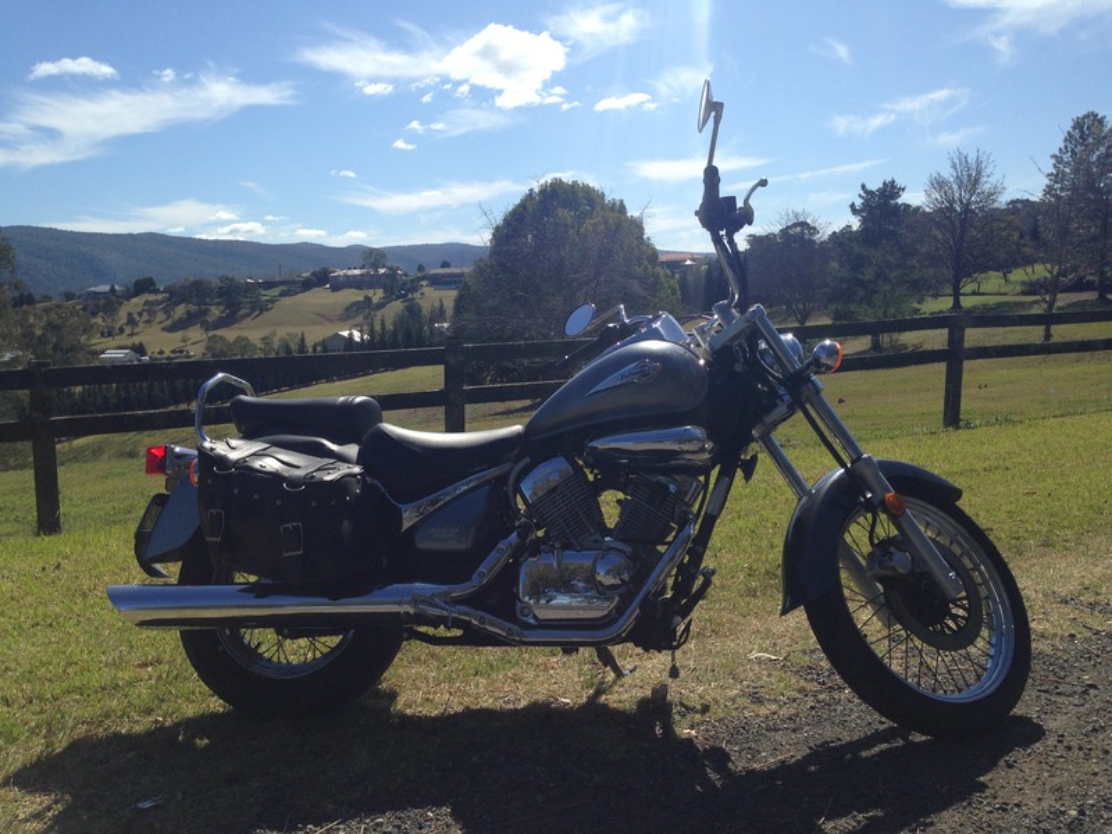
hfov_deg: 55.4
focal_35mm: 33
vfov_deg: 42.9
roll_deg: +1.9
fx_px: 1060
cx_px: 556
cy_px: 417
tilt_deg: -8.9
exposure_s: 1/2169
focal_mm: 4.12
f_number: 2.4
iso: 50
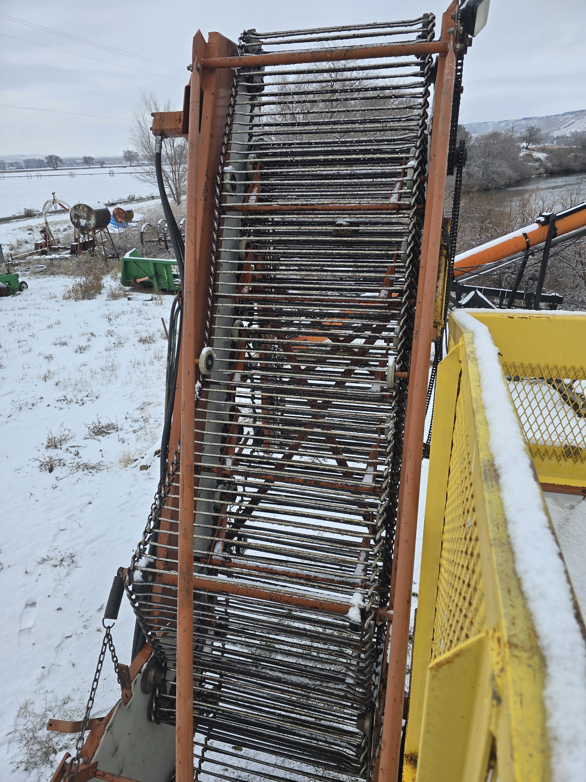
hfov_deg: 58.9
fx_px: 519
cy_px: 391
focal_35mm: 23
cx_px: 293
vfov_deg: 73.9
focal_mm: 6.3
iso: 12
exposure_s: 1/441
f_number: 1.7
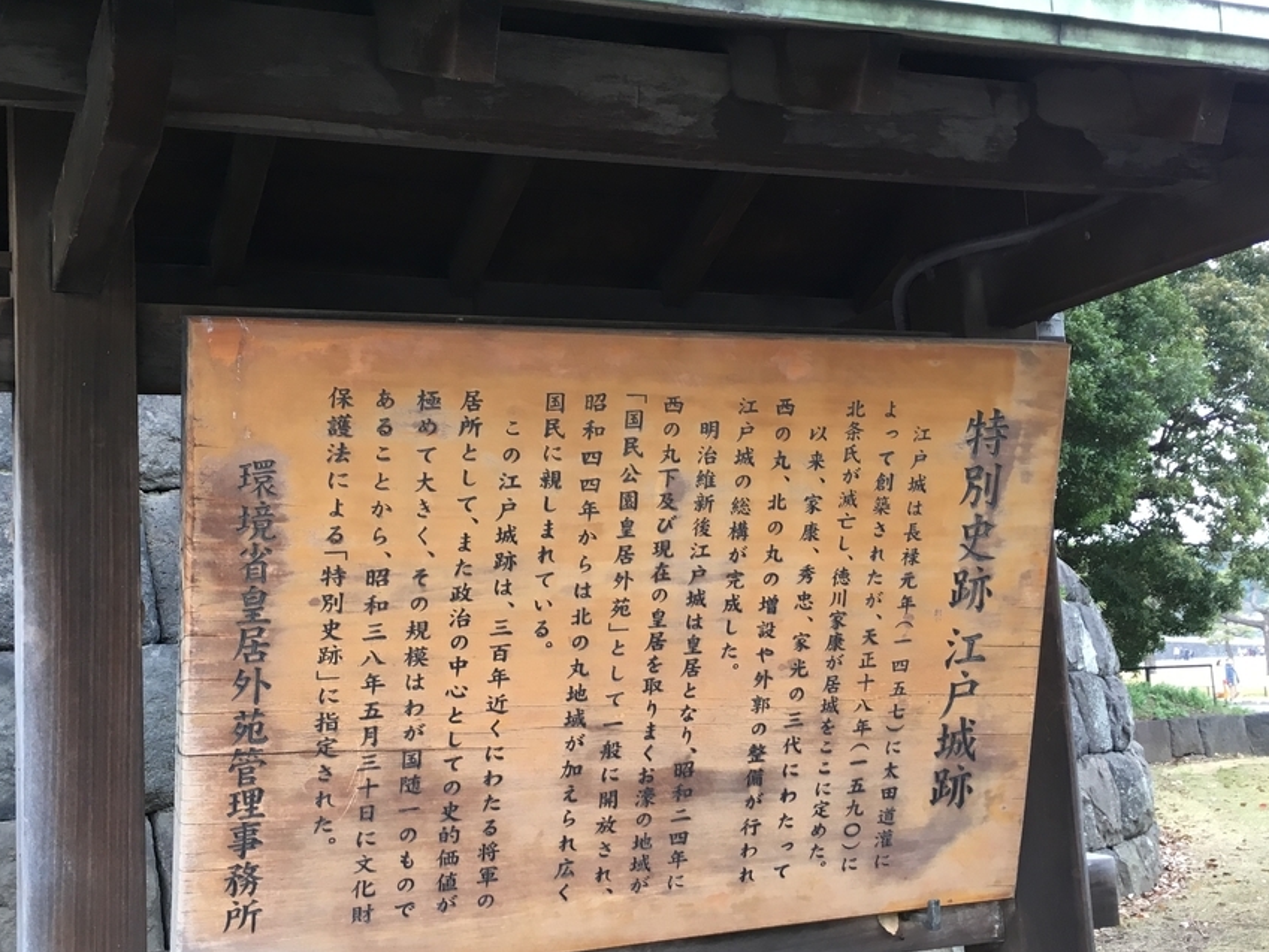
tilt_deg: +7.8
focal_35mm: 41
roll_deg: +2.3
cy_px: 505
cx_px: 522
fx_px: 1503
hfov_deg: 45.6
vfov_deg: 35.1
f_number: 2.2
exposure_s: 1/30
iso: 25
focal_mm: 4.15
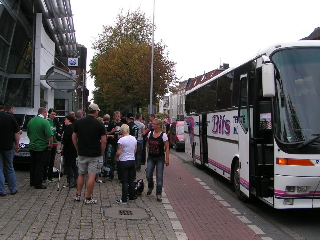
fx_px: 351
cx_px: 160
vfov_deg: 37.7
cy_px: 120
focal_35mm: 38
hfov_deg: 49.0
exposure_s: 1/200
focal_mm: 5.8
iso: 50
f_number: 5.6
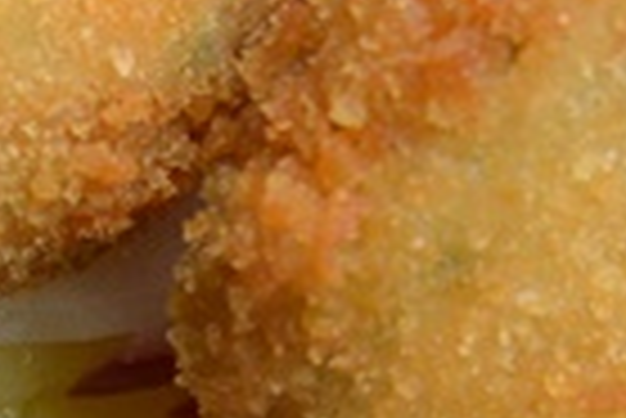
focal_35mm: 226
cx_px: 207
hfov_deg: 9.1
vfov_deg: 6.1
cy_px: 479
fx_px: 3934
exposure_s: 1/100
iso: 200
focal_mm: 11
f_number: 3.5
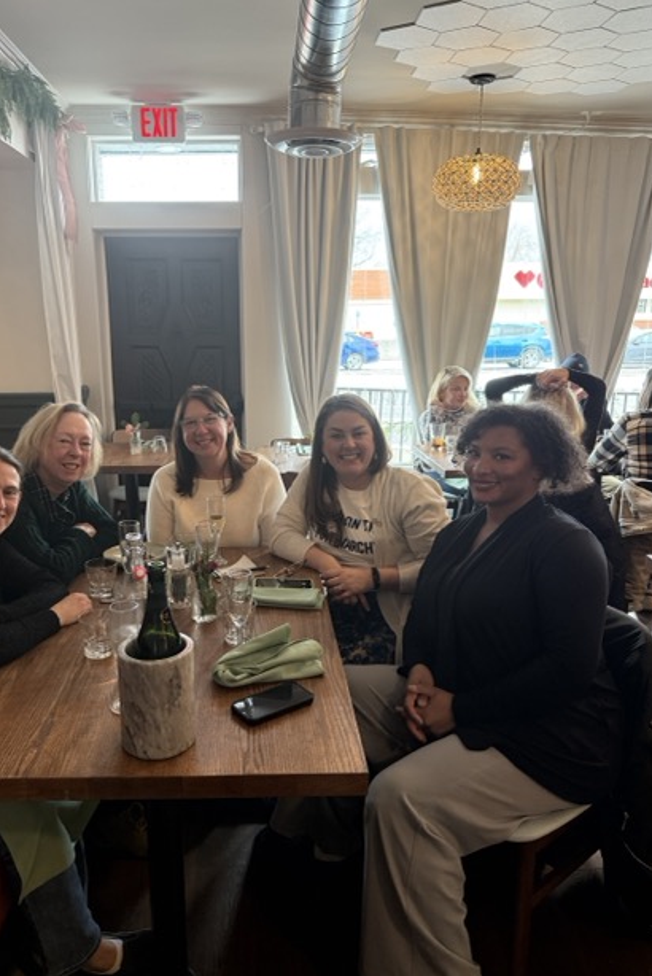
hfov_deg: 49.4
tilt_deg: -11.5
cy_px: 480
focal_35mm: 26
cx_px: 278
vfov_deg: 69.4
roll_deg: +0.0
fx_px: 705
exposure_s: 1/60
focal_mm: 6.76
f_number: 1.78
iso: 250
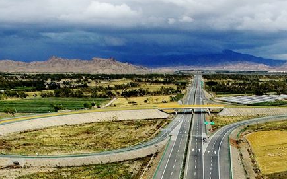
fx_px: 344
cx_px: 196
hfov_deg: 44.5
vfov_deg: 27.6
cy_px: 177
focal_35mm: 44
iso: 100
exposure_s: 1/1751
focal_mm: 3.61
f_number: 2.8
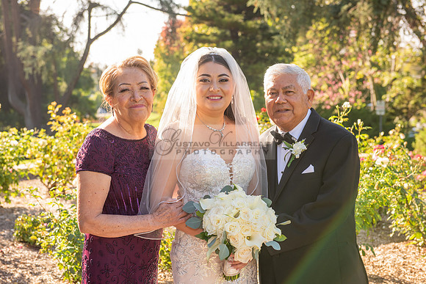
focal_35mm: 62
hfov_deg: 32.4
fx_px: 734
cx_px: 213
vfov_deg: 21.9
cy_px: 142
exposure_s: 1/250
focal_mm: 62
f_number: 5.6
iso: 200
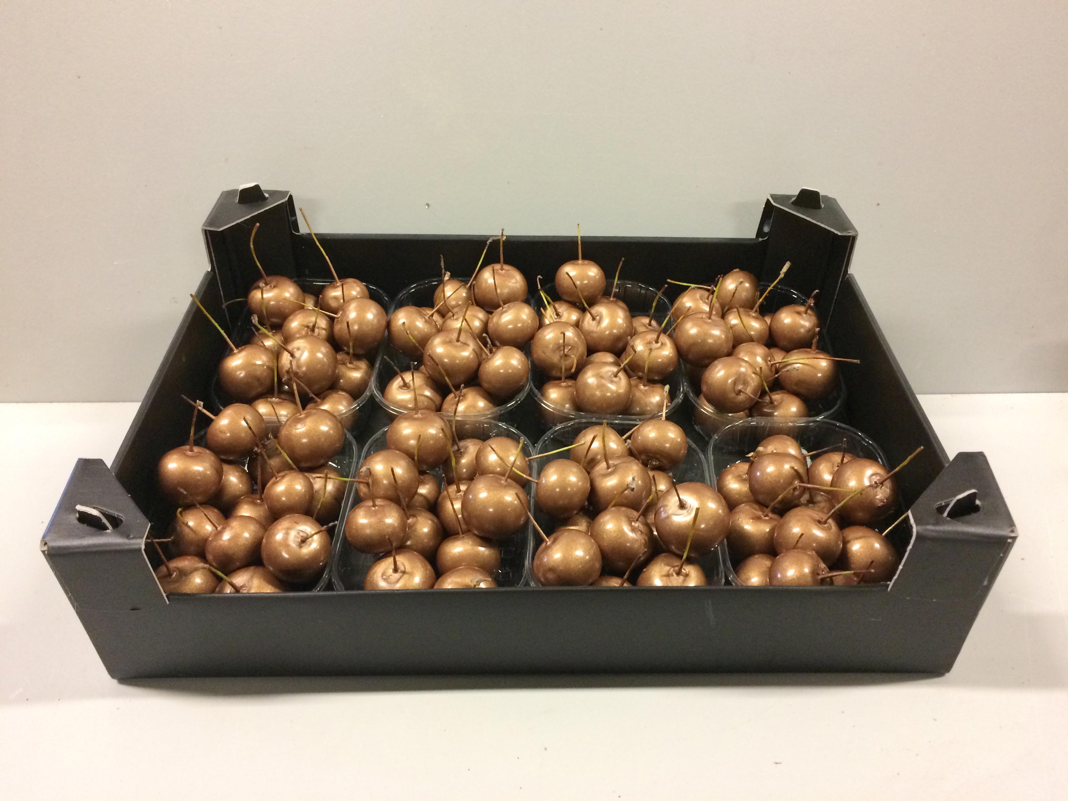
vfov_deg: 48.2
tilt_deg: -27.9
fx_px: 895
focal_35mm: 29
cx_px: 534
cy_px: 400
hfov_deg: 61.7
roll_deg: -0.5
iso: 250
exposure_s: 1/25
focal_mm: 4.15
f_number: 2.2
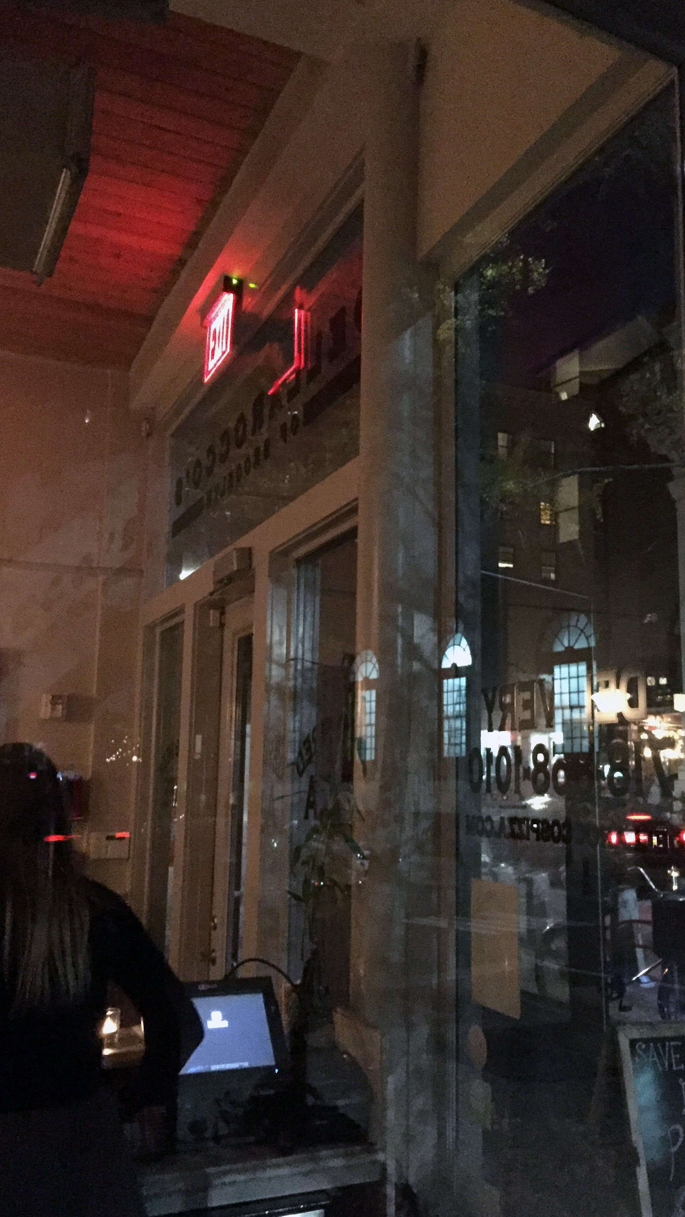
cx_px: 415
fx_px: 1033
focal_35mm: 32
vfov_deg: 61.0
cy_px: 609
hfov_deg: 36.5
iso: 1600
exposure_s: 1/15
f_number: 2.2
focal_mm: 4.15
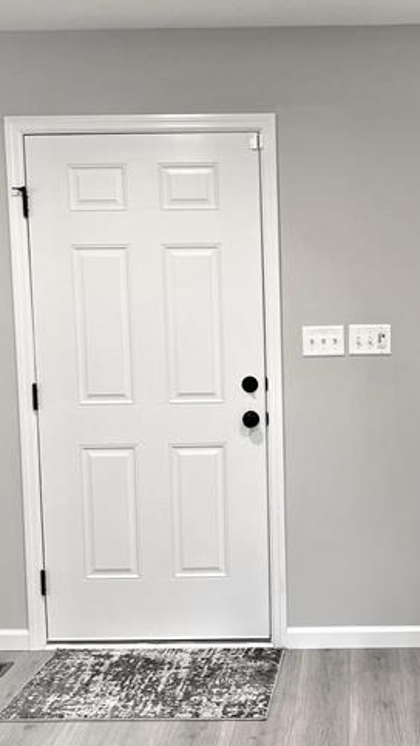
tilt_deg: -4.3
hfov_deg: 26.0
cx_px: 343
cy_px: 374
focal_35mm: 45
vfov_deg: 45.5
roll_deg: +0.7
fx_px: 890
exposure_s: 1/60
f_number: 1.5
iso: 80
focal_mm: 5.7
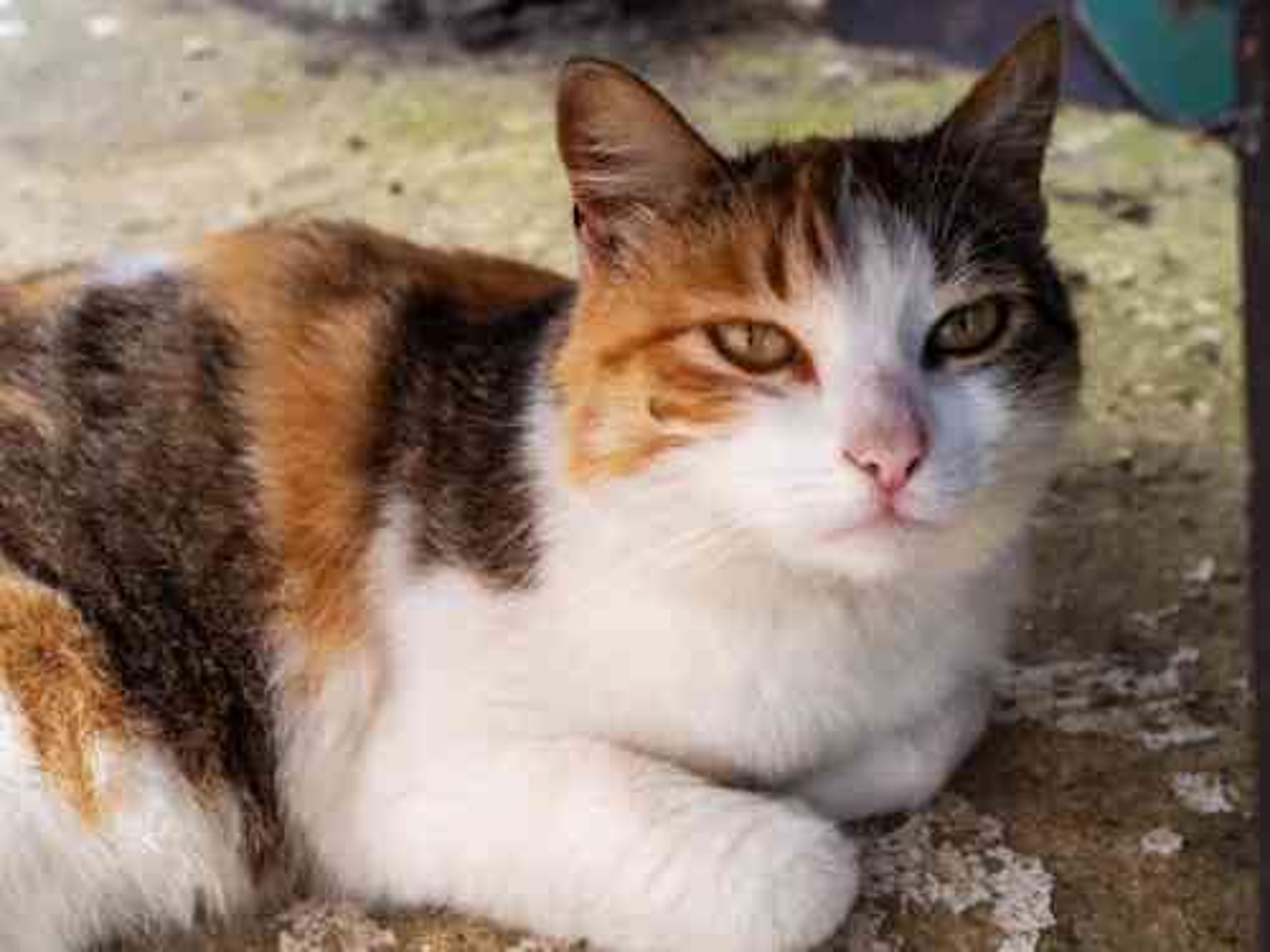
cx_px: 635
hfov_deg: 38.2
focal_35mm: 50
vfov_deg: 29.1
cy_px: 476
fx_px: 1834
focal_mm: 25
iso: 200
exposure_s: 1/250
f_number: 5
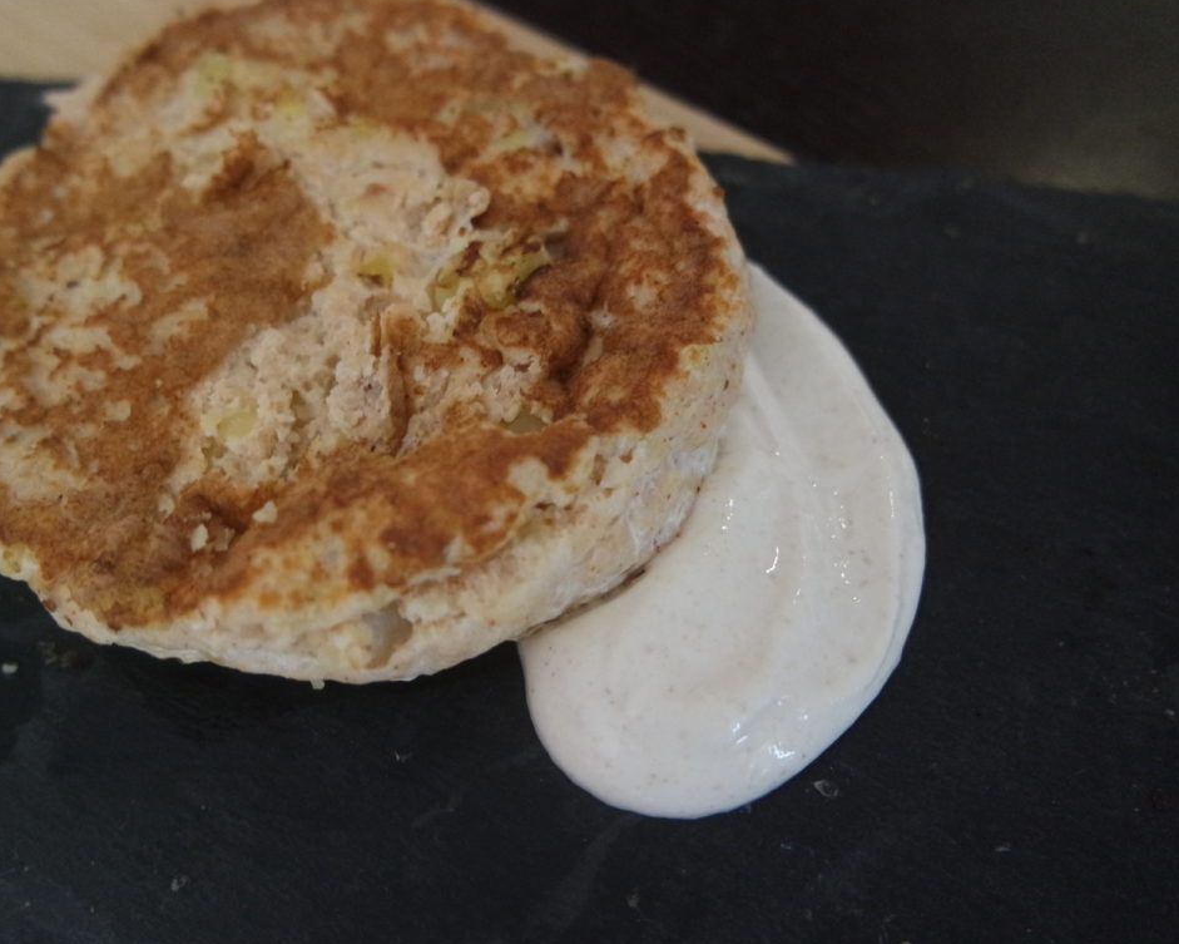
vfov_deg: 51.5
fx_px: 977
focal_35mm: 28
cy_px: 464
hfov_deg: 61.8
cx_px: 491
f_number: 3.5
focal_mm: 16
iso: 3200
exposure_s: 1/30
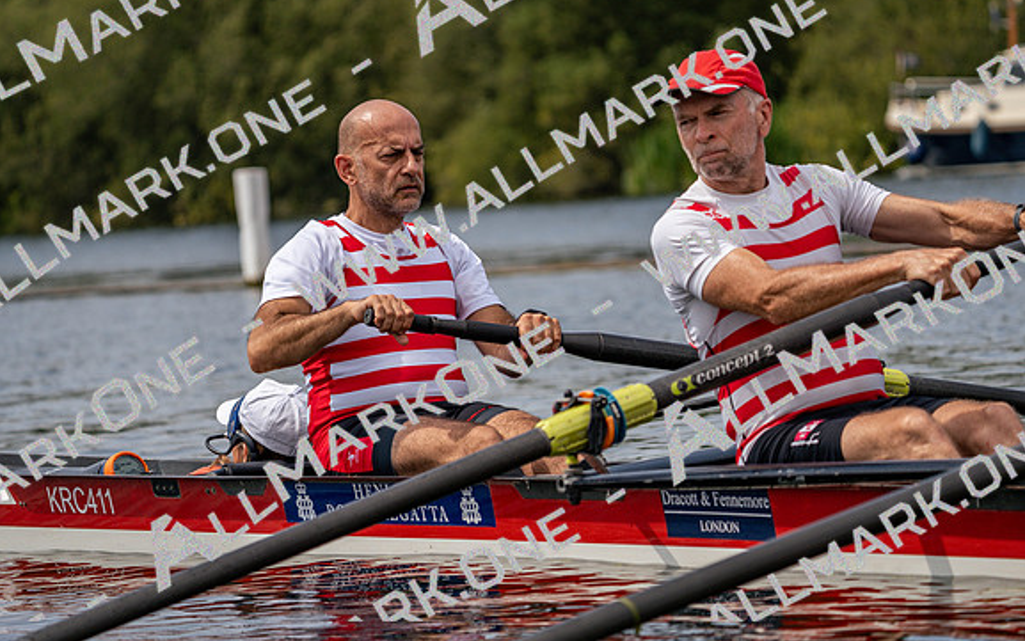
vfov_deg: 6.4
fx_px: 5728
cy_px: 317
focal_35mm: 205
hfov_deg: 10.2
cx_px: 512
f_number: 5.6
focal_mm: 200
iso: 200
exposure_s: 1/1600
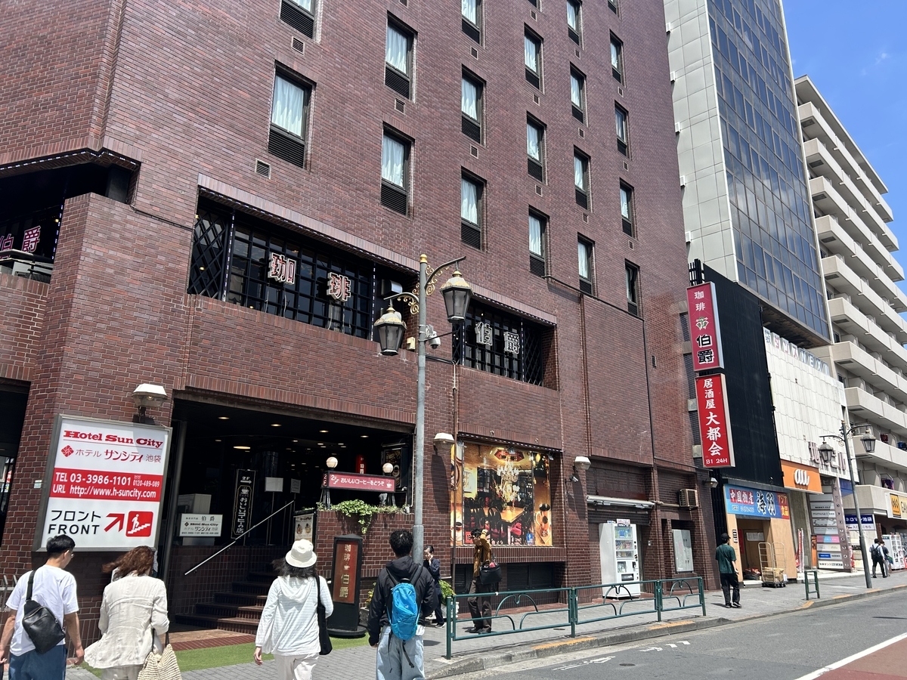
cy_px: 340
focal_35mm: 26
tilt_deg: +15.7
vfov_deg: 53.1
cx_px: 454
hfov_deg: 67.3
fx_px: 681
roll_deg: -1.4
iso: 50
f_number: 1.5
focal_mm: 5.7
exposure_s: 1/1934
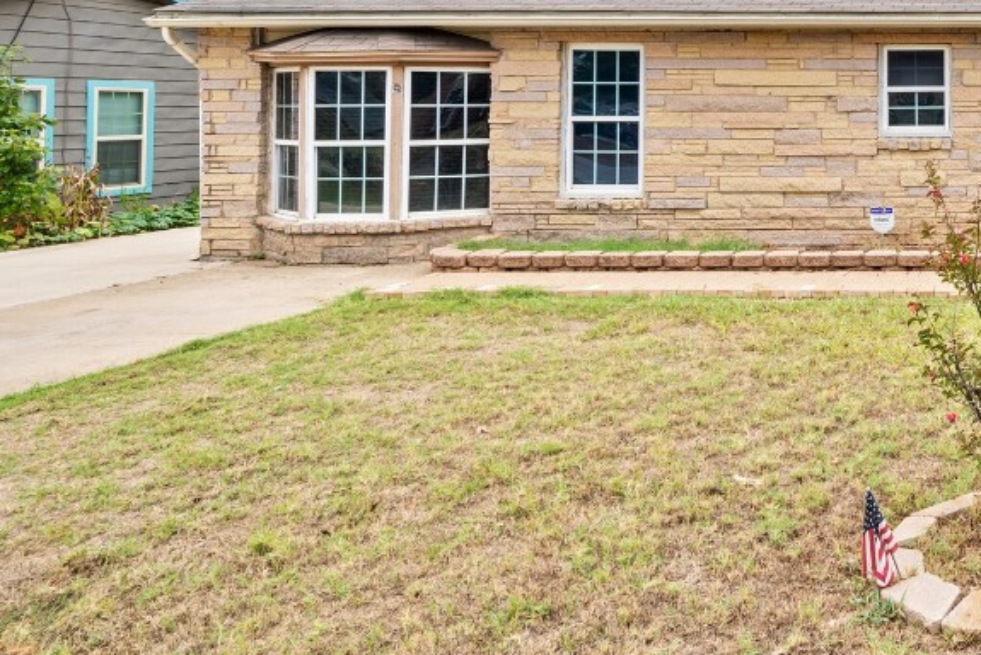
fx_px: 818
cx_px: 897
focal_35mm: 30
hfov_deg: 53.5
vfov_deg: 41.3
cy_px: 106
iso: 400
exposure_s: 1/160
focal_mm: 15
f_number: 9
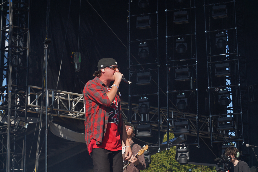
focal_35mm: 105
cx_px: 129
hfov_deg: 19.5
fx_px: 752
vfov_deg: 13.0
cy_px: 86
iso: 100
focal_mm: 105
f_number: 7.1
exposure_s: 1/400
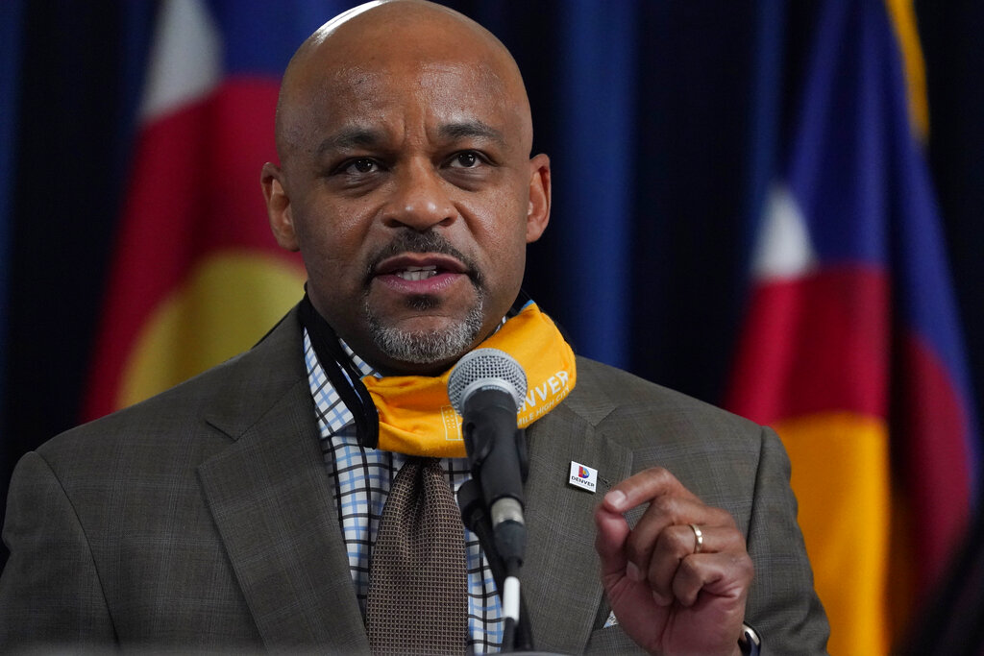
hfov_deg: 4.8
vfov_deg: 3.2
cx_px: 492
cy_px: 328
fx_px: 11754
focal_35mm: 430
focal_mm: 430
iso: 10000
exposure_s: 1/640
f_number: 6.3
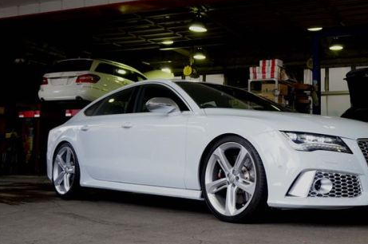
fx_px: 486
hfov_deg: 41.1
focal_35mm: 48
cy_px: 118
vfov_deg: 28.2
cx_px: 231
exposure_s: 1/50
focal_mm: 25
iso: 400
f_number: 5.6
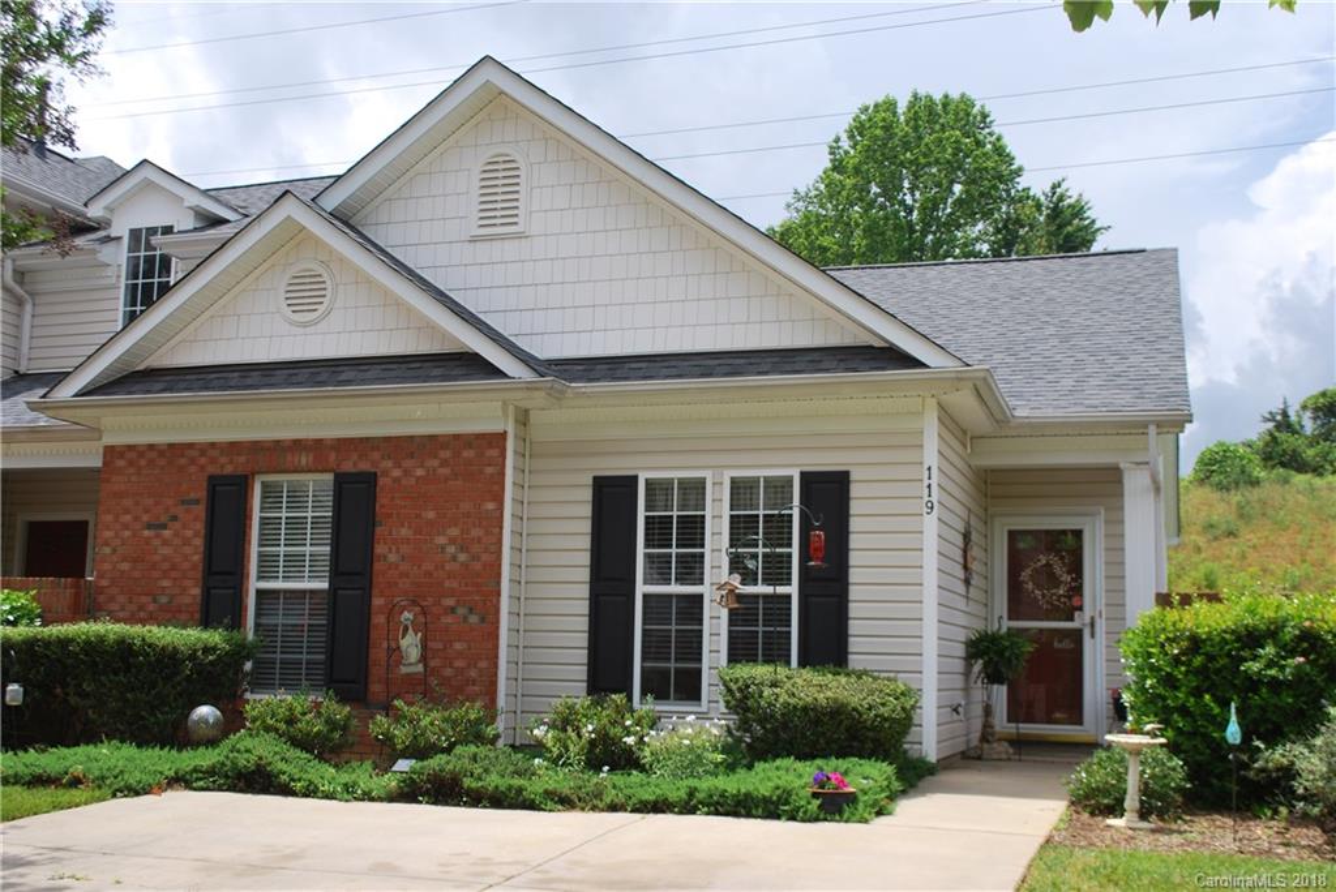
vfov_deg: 34.3
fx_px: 1448
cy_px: 446
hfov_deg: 49.5
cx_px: 668
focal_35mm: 39
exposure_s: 1/200
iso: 100
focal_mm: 26
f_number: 8
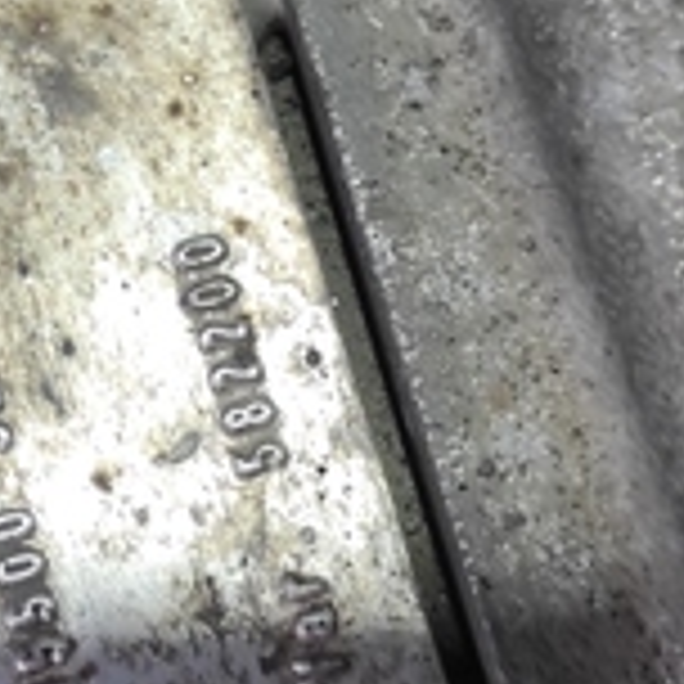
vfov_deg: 18.7
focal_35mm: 93
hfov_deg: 18.2
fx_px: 2079
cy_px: 277
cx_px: 9
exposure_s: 1/50
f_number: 1.89
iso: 207
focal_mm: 5.43
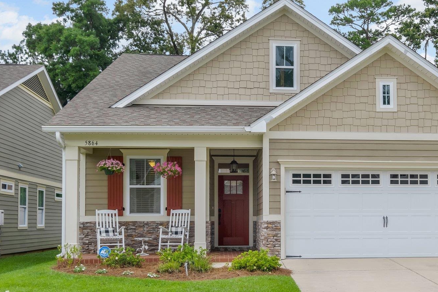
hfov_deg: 38.4
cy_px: 210
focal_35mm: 51
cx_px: 295
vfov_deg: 26.2
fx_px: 620
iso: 250
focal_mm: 21.9
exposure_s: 1/350
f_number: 8
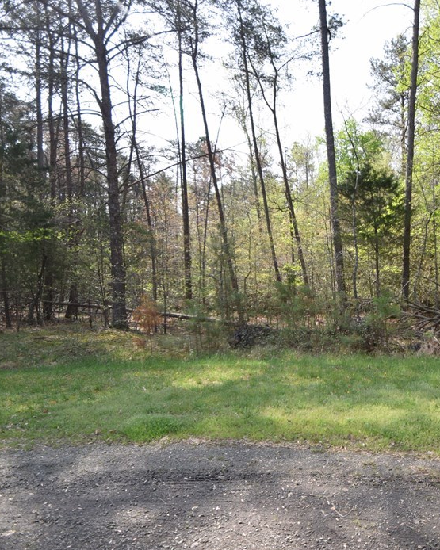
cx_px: 334
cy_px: 274
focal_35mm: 22
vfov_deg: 75.0
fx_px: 358
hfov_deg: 59.5
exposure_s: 1/1250
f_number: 3.5
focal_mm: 10
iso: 400
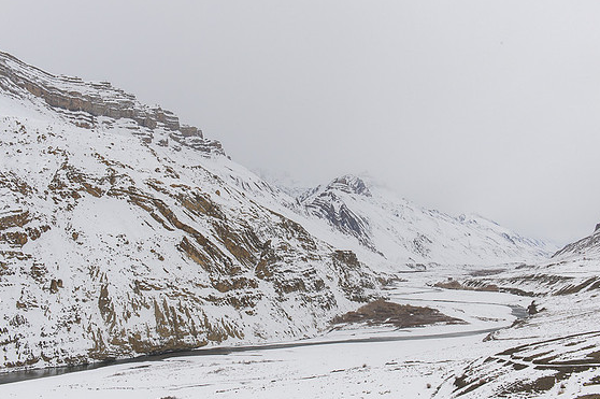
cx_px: 300
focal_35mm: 38
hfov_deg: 50.7
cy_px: 197
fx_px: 633
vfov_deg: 35.0
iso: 720
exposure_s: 1/2000
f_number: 14
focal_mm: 36
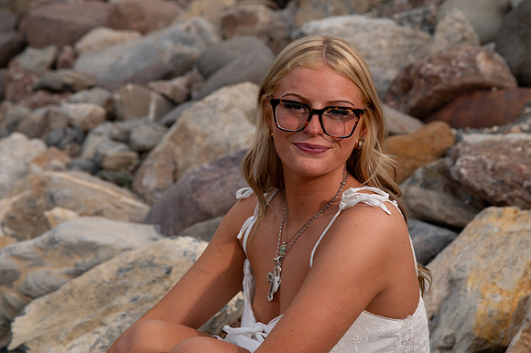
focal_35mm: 114
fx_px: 1675
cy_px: 151
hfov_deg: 18.0
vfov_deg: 12.0
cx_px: 266
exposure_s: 1/320
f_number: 6.3
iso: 320
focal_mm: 95
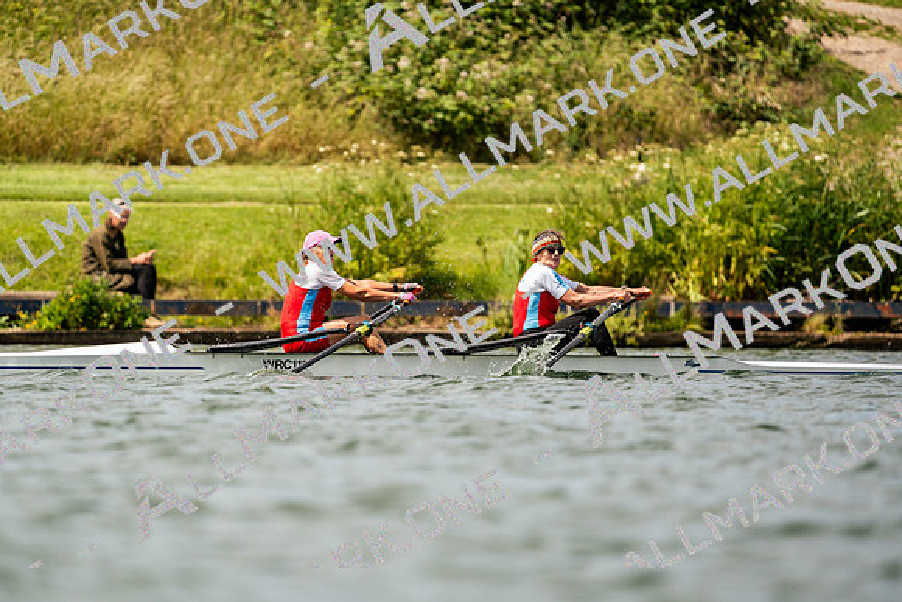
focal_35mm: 600
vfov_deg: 2.3
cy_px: 301
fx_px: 15036
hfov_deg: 3.4
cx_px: 451
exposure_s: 1/2000
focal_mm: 600
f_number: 6.3
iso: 250
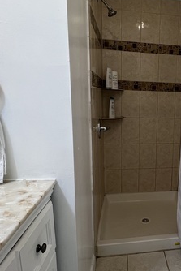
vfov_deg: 67.4
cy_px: 136
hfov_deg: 43.3
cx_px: 167
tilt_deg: -10.6
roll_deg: -2.1
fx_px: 203
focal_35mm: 27
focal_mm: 1.57
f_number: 1.8
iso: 160
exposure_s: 1/120
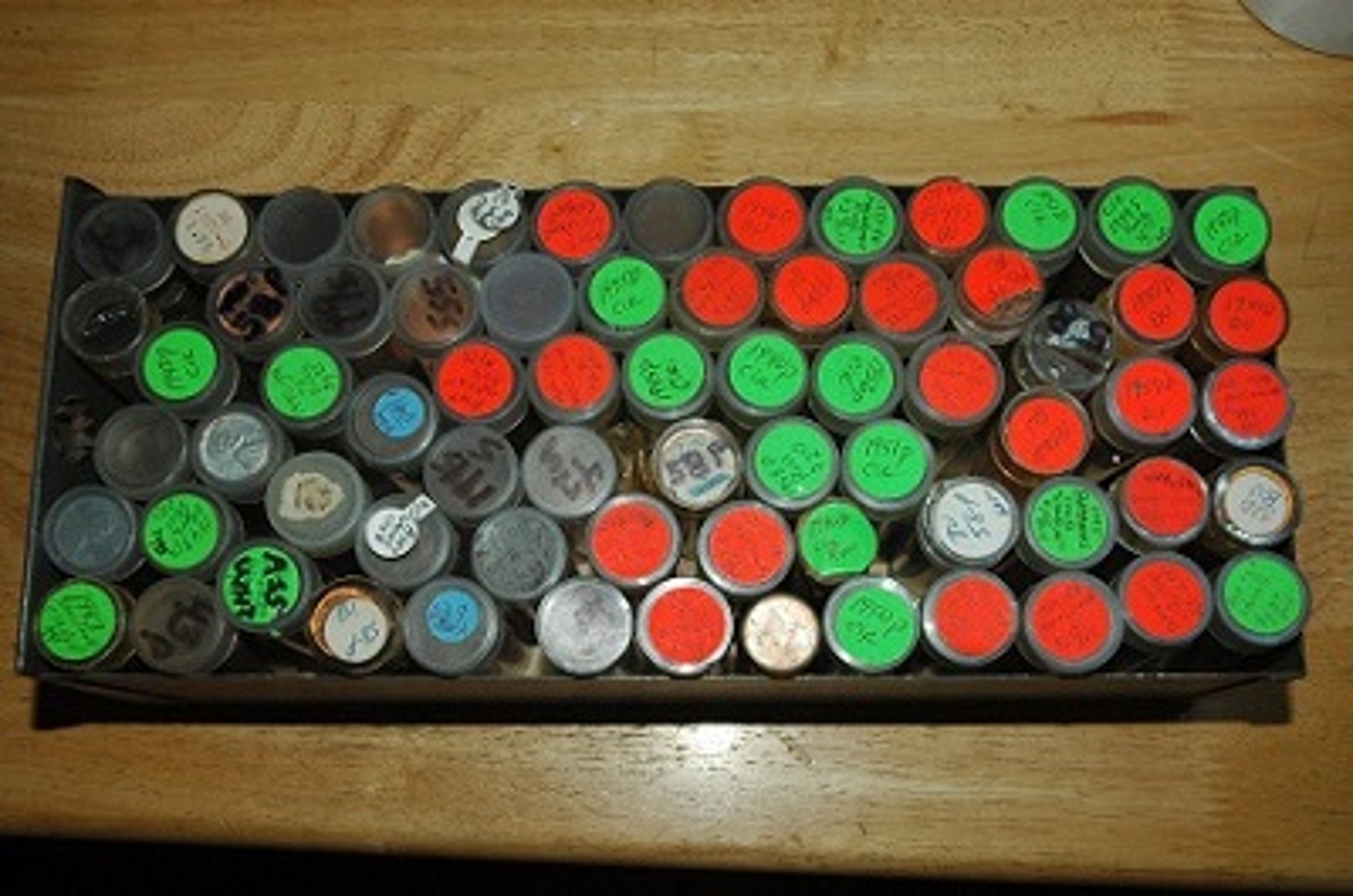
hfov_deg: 45.0
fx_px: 1632
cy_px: 448
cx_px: 676
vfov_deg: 30.7
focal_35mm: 44
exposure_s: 1/125
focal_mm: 29
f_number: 8
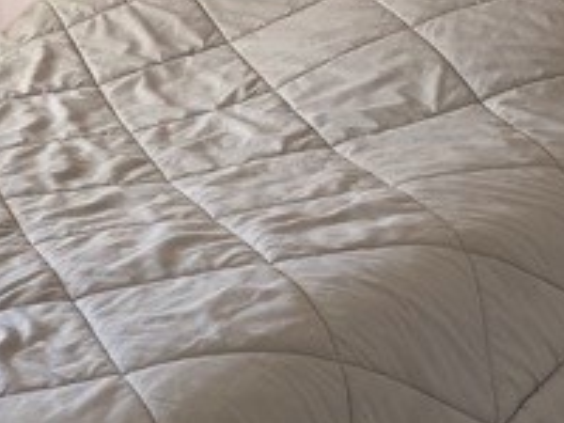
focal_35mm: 104
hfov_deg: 18.8
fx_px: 1694
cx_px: 195
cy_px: -138
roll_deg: +5.5
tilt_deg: -7.1
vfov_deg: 13.7
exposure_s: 1/121
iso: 64
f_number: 1.8
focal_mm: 4.25
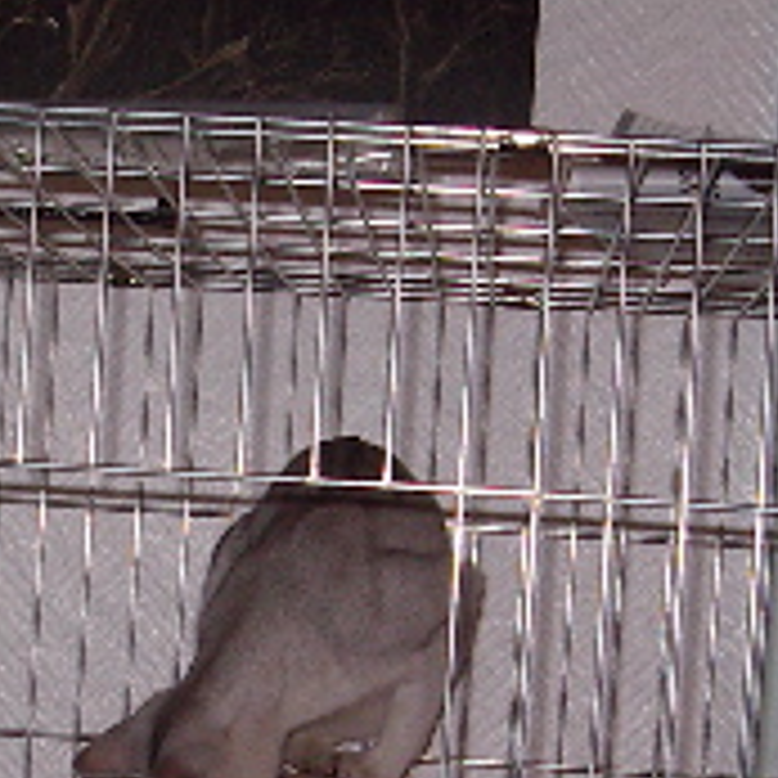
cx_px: 160
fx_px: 3382
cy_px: 839
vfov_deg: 12.9
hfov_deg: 13.1
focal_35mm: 133
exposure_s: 1/60
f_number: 3
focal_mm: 7.8
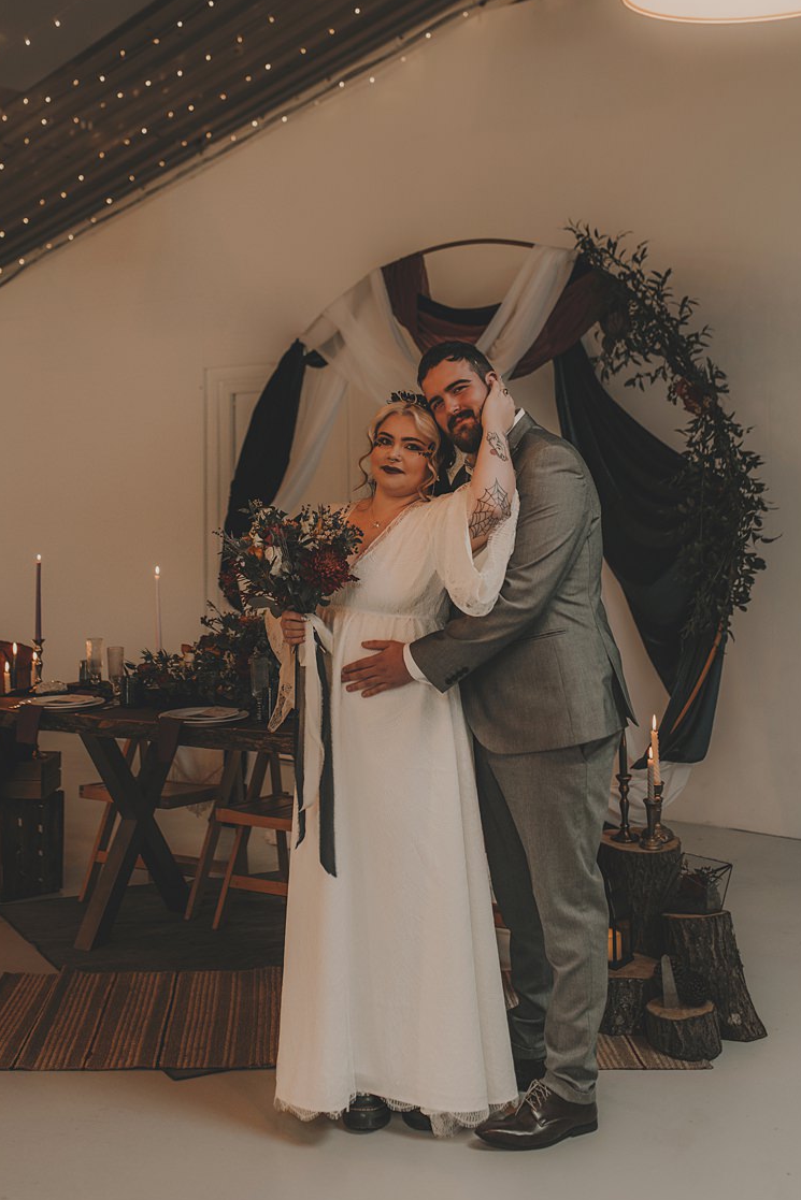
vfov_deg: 41.6
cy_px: 439
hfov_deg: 28.5
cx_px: 286
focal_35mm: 47
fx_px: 1568
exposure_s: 1/160
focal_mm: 35
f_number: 2
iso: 500
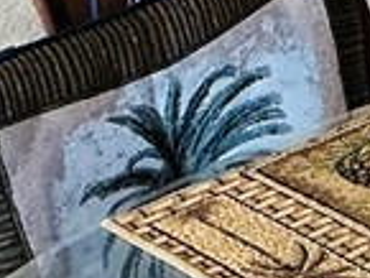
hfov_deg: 8.4
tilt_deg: -4.0
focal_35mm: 205
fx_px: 2193
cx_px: 1039
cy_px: -691
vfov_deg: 6.4
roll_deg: +2.0
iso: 64
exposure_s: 1/60
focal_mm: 3
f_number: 1.8
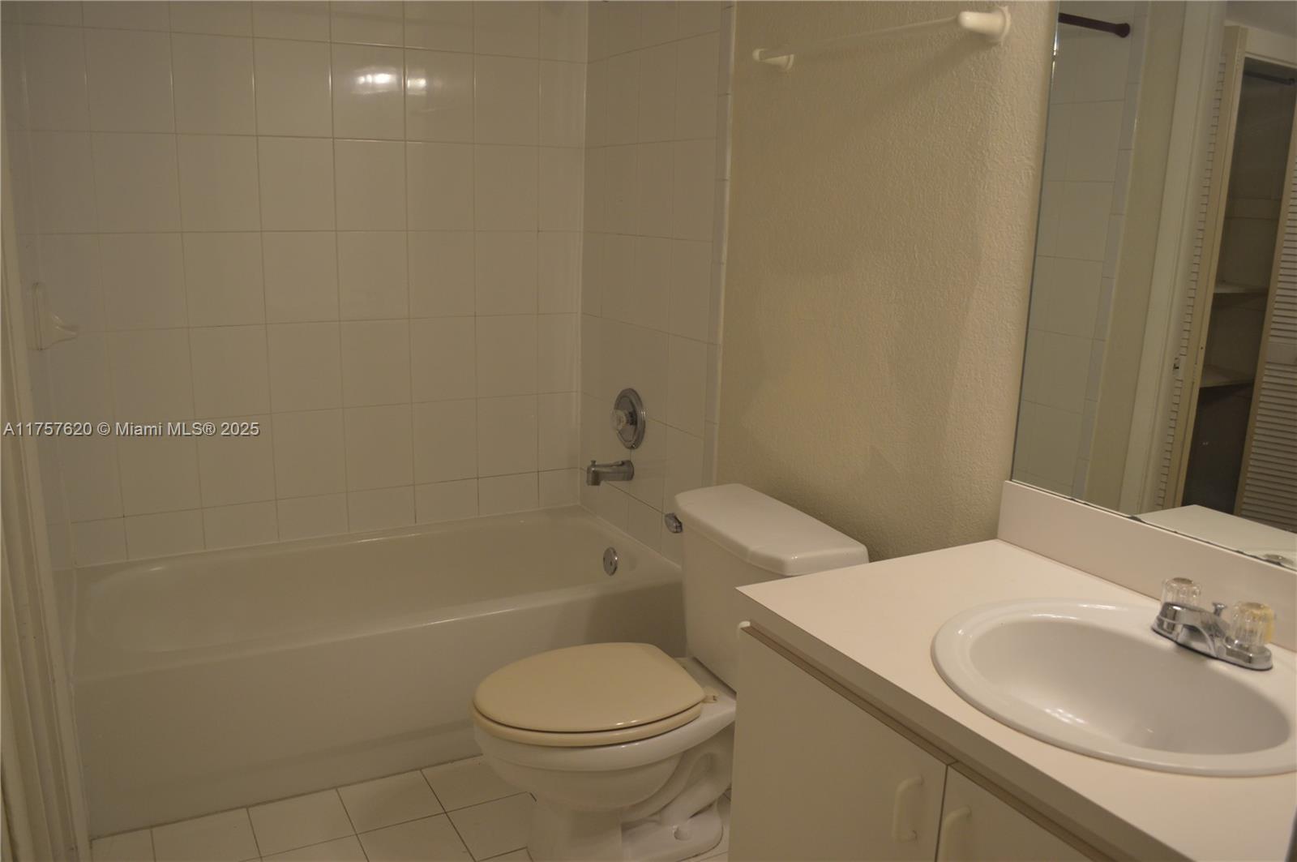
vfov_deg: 47.8
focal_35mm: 27
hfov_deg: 67.4
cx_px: 648
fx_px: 972
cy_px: 431
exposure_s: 1/60
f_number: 3.5
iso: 450
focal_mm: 18
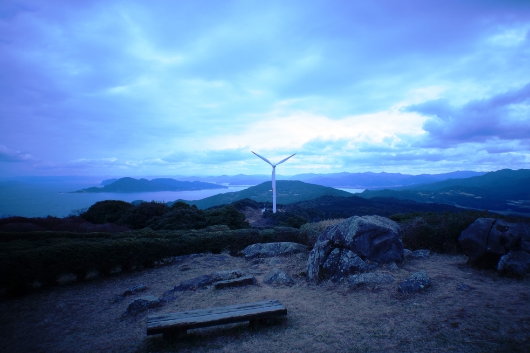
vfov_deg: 51.3
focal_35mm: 25
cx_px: 274
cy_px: 173
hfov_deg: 71.5
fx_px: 368
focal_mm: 8.8
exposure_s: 1/640
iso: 125
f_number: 8
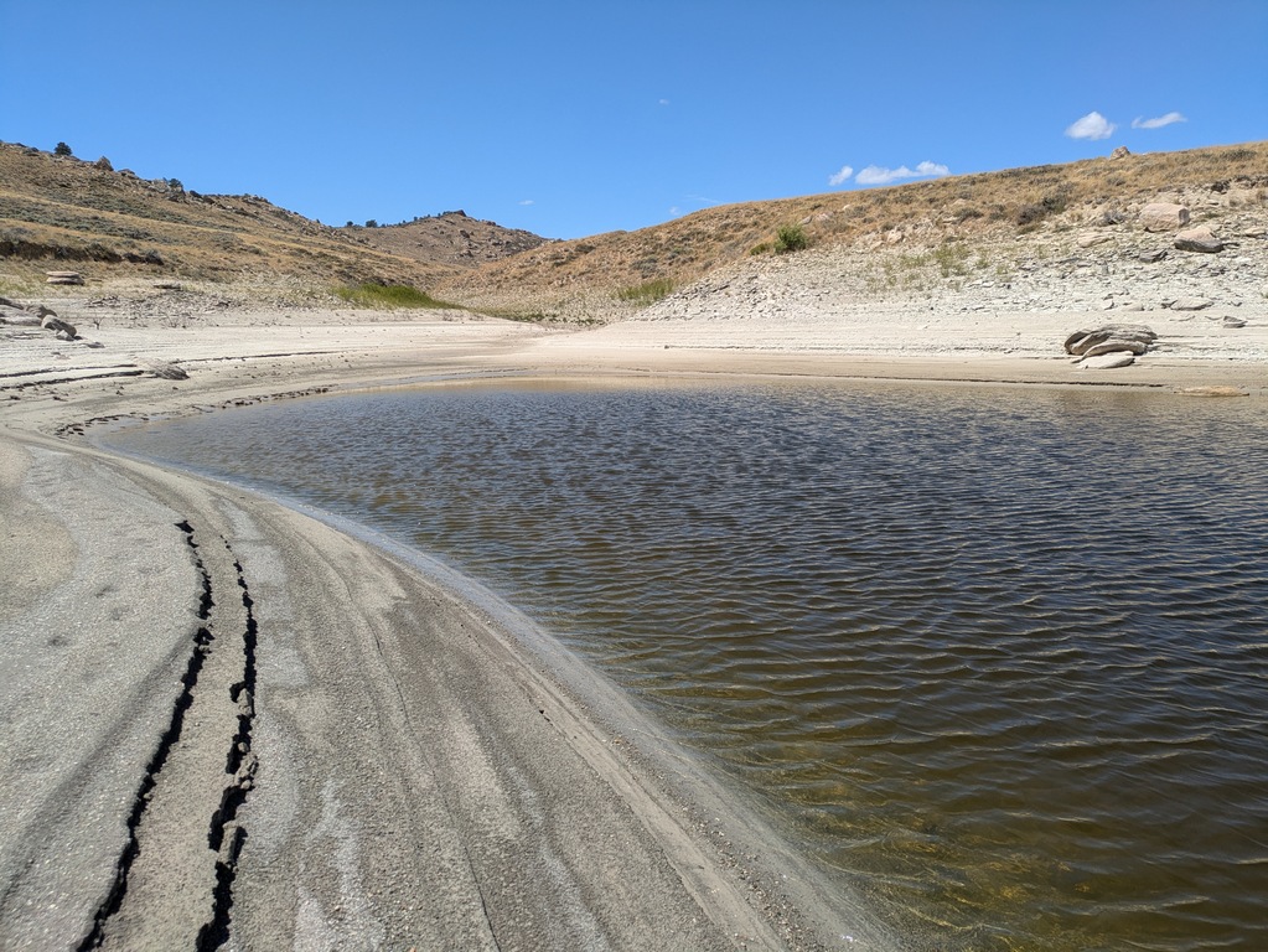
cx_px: 634
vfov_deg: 54.9
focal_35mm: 25
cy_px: 476
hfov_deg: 69.4
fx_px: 916
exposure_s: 1/2222
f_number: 1.89
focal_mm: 5.43
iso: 44
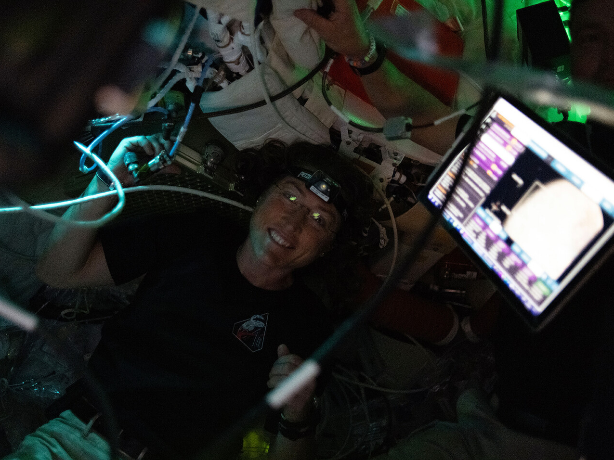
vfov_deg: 37.7
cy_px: 230
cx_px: 295
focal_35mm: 38
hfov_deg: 49.0
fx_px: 674
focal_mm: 35
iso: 16000
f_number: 2
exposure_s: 1/15
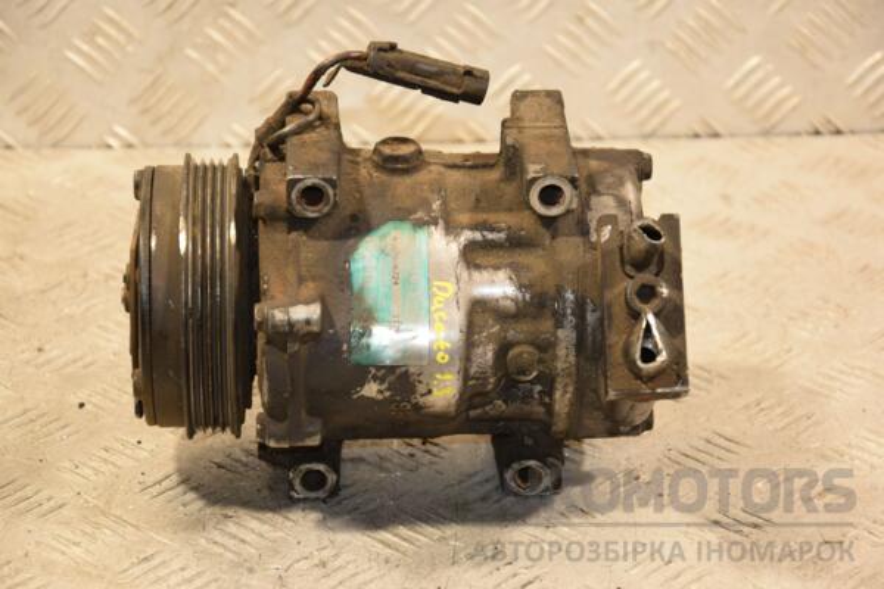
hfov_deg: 18.2
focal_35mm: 112
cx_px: 442
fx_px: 2762
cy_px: 294
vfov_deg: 12.2
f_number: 5.3
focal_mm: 75
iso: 800
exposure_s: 1/100
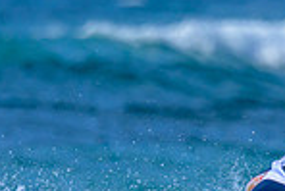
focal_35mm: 4314
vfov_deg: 0.3
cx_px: 391
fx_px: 34185
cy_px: 214
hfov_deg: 0.5
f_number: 6.3
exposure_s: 1/2000
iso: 220
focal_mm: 800
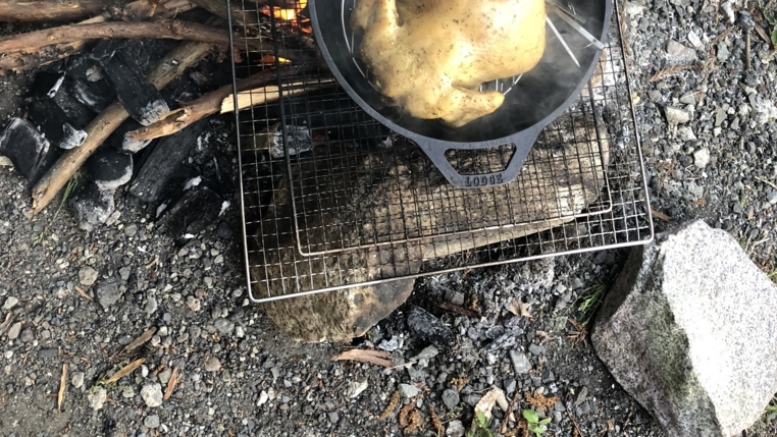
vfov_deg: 27.9
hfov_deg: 49.4
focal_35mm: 41
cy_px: 44
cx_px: 387
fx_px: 845
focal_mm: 3.99
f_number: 1.8
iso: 25
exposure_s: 1/30
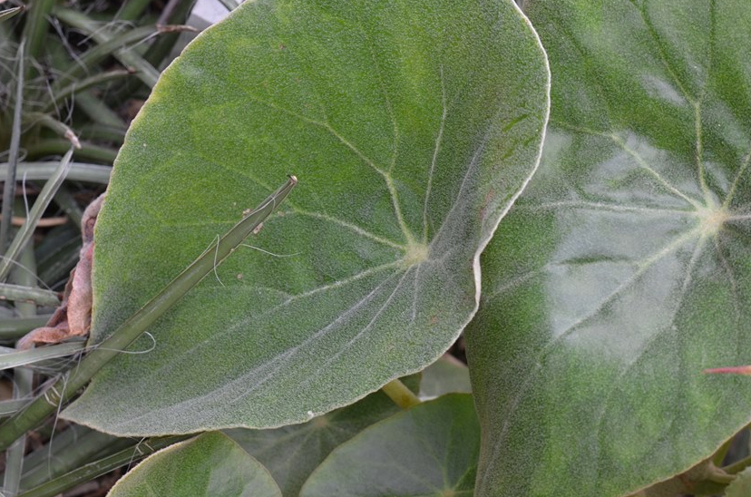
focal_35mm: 158
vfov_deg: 8.7
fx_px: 3281
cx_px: 402
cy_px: 226
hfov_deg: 13.1
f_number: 8
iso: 1000
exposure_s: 1/125
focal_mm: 85
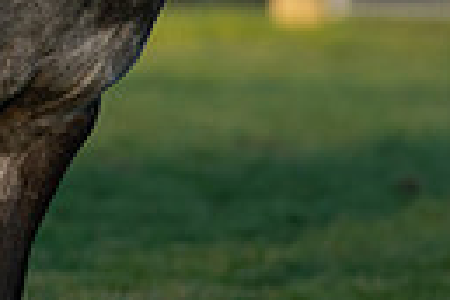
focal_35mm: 1345
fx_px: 16811
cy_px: -342
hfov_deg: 1.5
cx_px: 24
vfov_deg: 1.0
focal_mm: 300
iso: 1000
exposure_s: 1/2000
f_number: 5.6
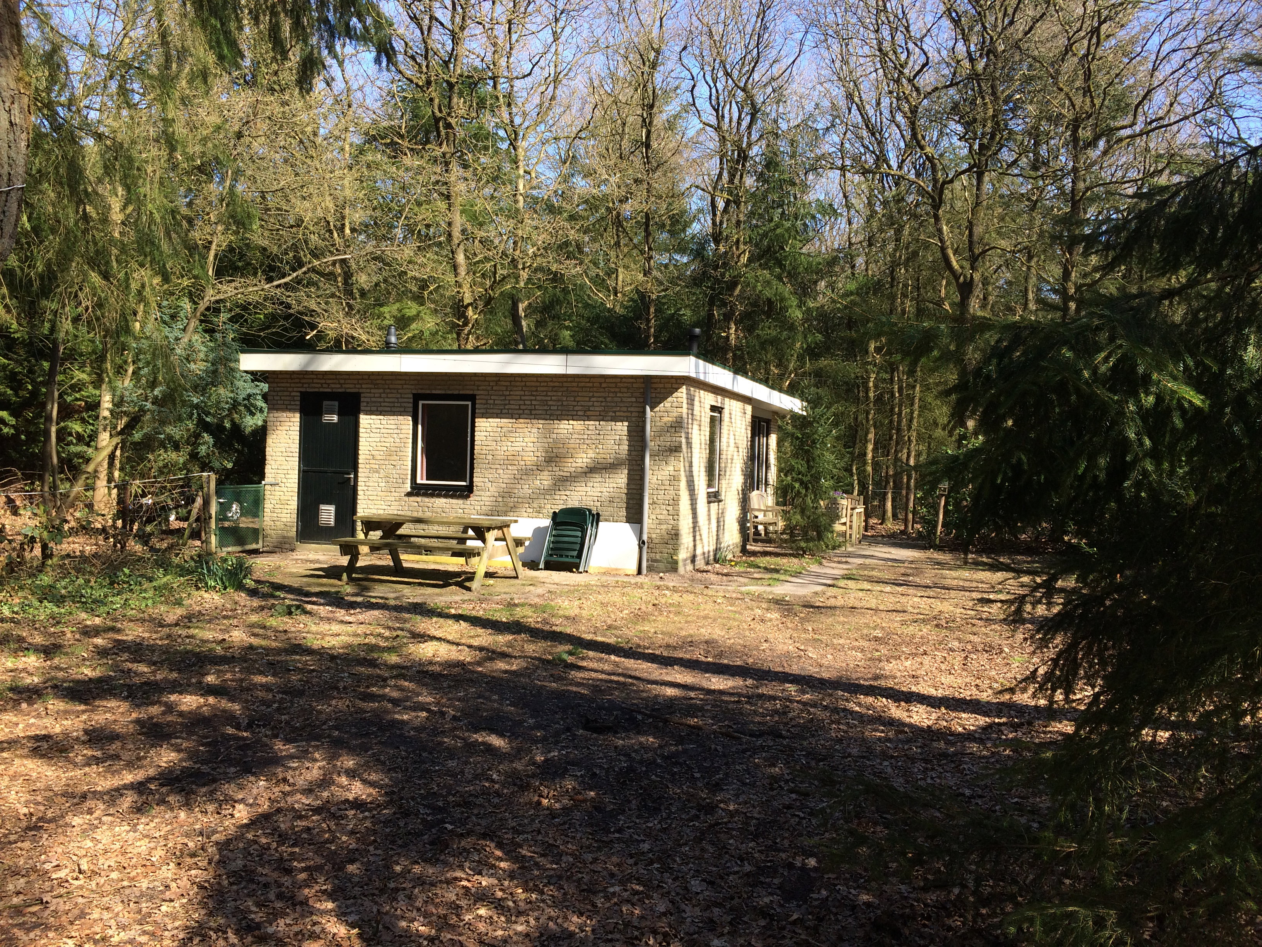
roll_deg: -1.3
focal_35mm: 29
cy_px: 474
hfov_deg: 61.7
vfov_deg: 48.2
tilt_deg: -0.6
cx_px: 631
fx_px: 1057
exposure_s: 1/604
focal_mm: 4.15
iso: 32
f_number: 2.2
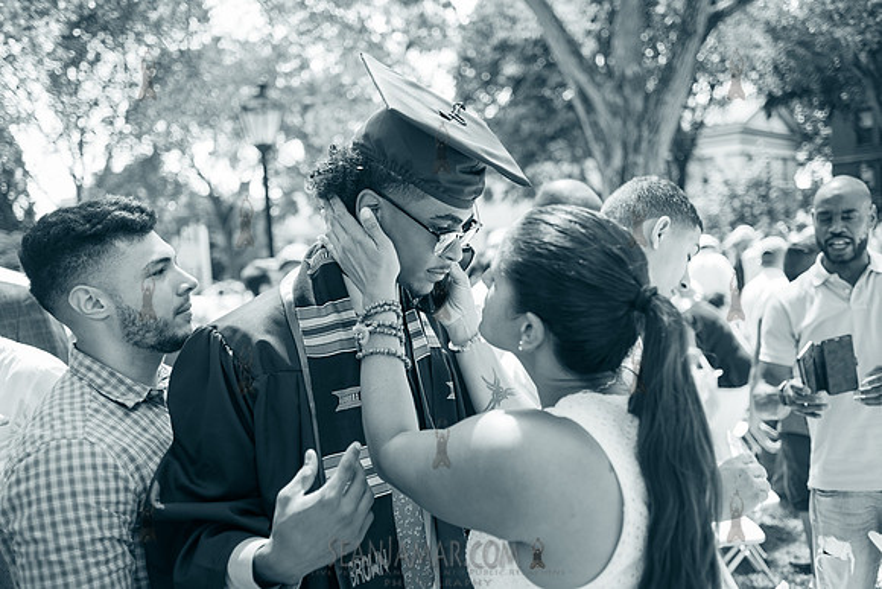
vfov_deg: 37.9
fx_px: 858
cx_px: 441
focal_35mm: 35
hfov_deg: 54.4
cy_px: 294
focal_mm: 35
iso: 100
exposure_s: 1/200
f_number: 2.8
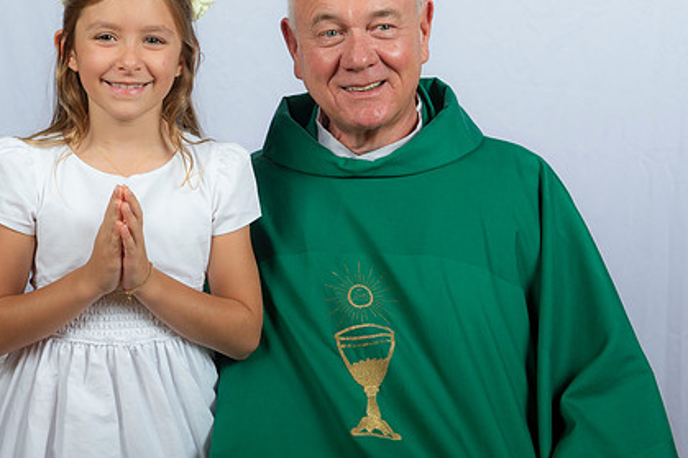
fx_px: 1586
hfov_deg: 24.4
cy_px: 220
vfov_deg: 16.4
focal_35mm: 83
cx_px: 259
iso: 320
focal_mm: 60
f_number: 8
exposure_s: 1/200
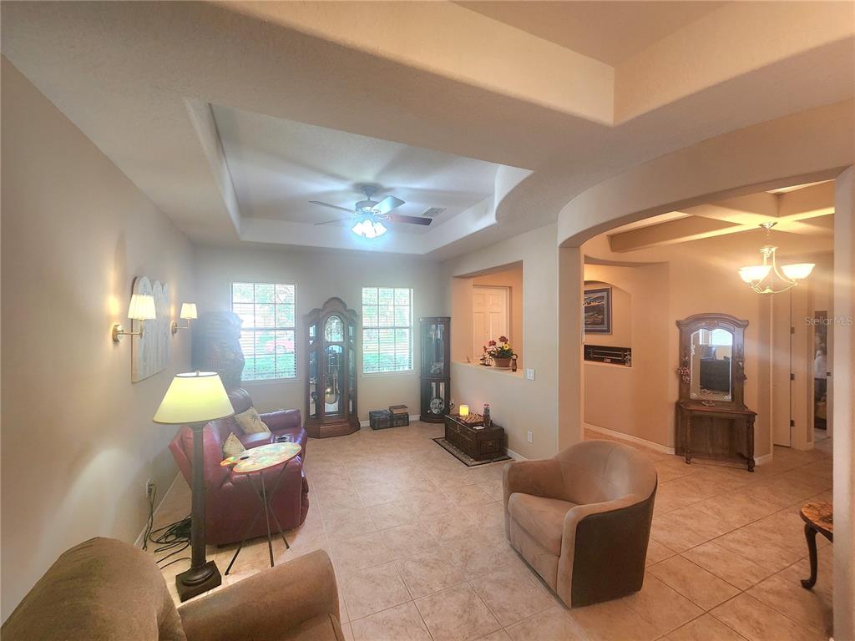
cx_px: 428
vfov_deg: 89.9
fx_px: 321
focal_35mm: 13
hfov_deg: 106.2
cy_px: 320
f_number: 2.2
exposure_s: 1/60.2
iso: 200
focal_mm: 2.2
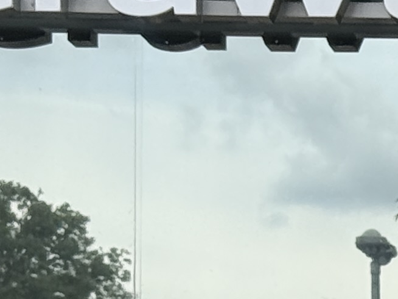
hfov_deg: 6.5
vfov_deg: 4.9
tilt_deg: +0.2
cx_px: 784
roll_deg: +0.1
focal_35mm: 296
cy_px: 733
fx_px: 3402
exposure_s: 1/1377
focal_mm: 6.76
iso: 64
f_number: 1.78
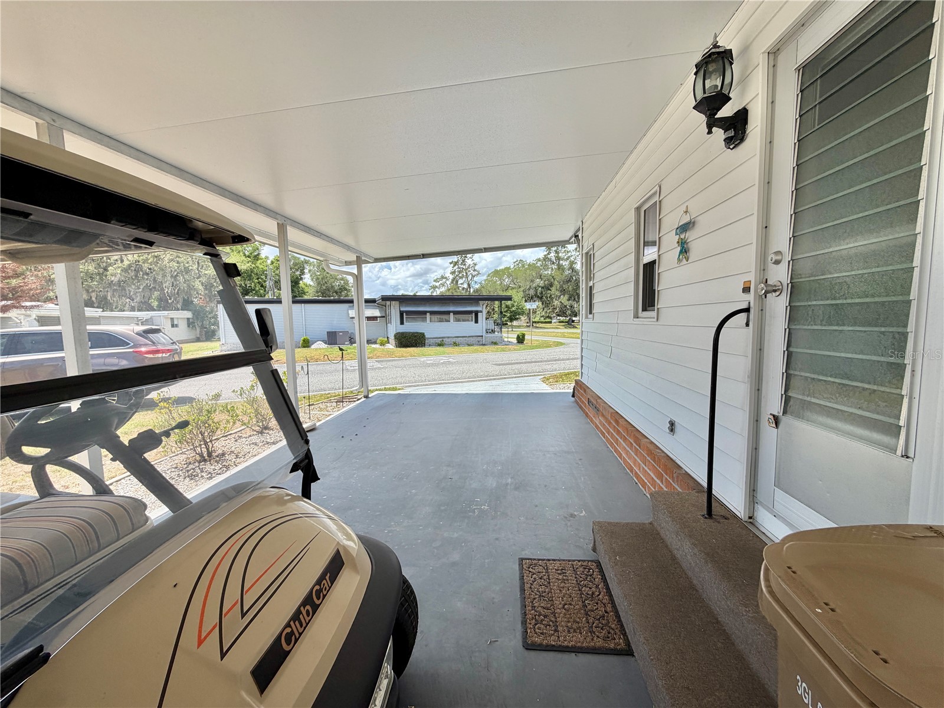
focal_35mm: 14
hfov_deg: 102.1
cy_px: 354
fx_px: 382
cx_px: 472
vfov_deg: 85.7
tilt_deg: -4.6
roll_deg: +0.3
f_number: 2.2
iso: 40
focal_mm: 2.22
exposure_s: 1/585
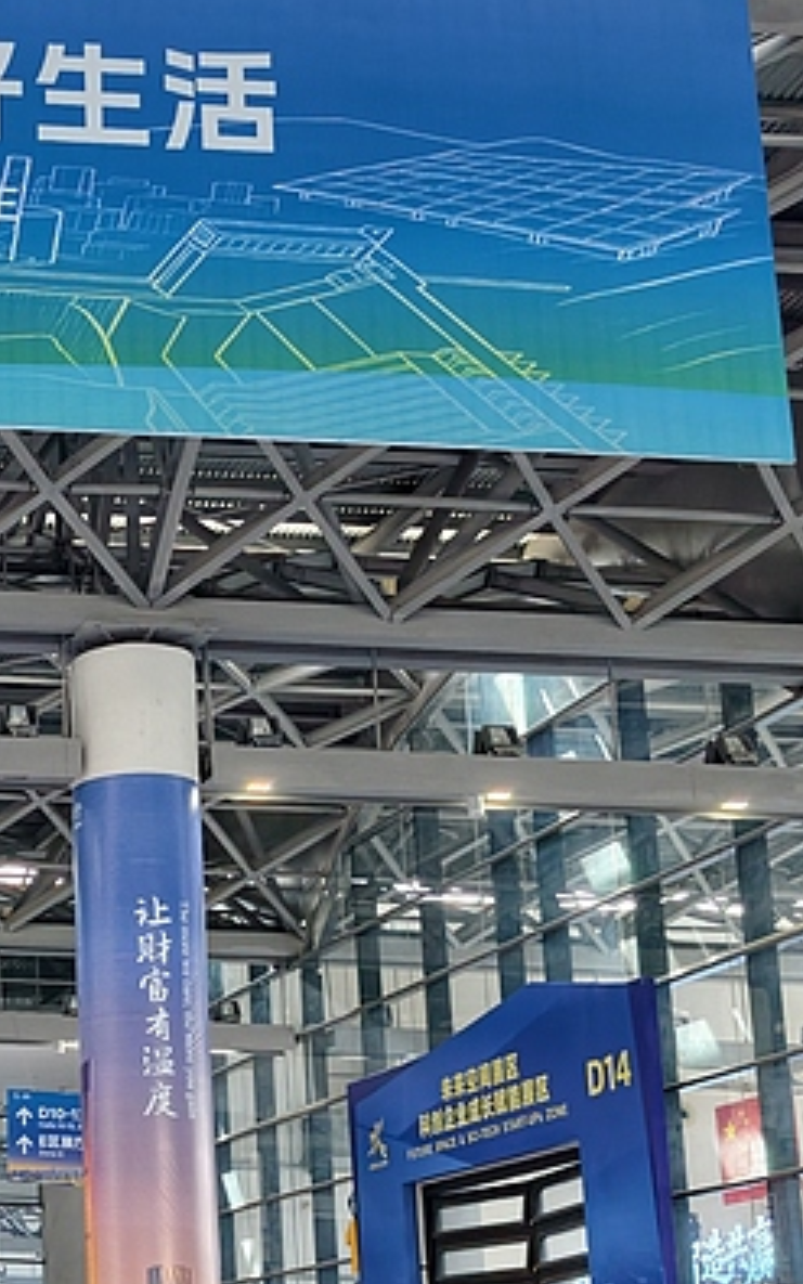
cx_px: -514
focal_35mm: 66
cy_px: 878
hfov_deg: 17.1
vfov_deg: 30.8
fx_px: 2310
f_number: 1.57
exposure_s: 1/312
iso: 71
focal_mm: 7
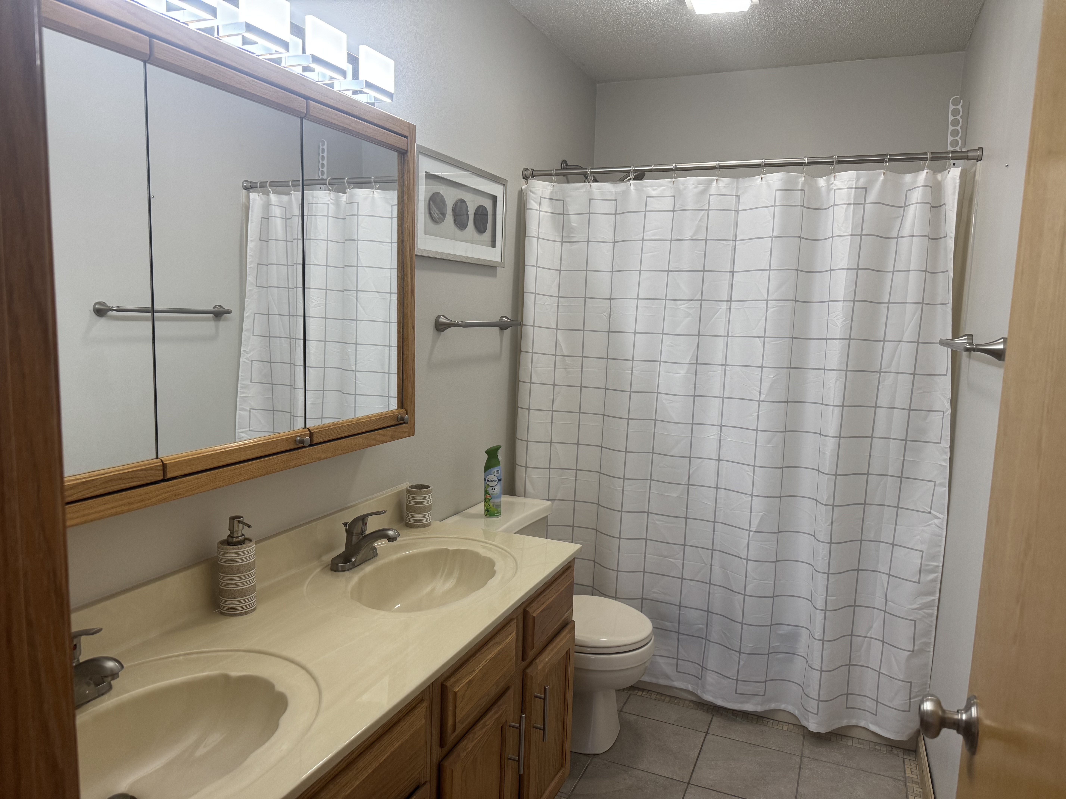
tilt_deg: -7.1
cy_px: 400
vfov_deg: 56.8
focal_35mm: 24
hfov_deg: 71.6
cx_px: 533
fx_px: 739
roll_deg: -2.4
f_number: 1.78
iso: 160
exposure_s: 1/120
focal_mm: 6.76
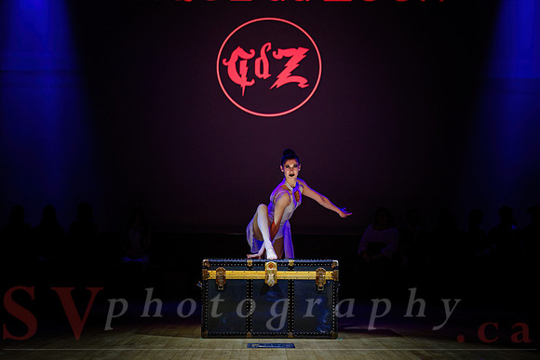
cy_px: 191
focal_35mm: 50
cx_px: 249
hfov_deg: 39.3
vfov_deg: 26.8
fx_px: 755
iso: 1600
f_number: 3.2
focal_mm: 46
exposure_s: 1/200
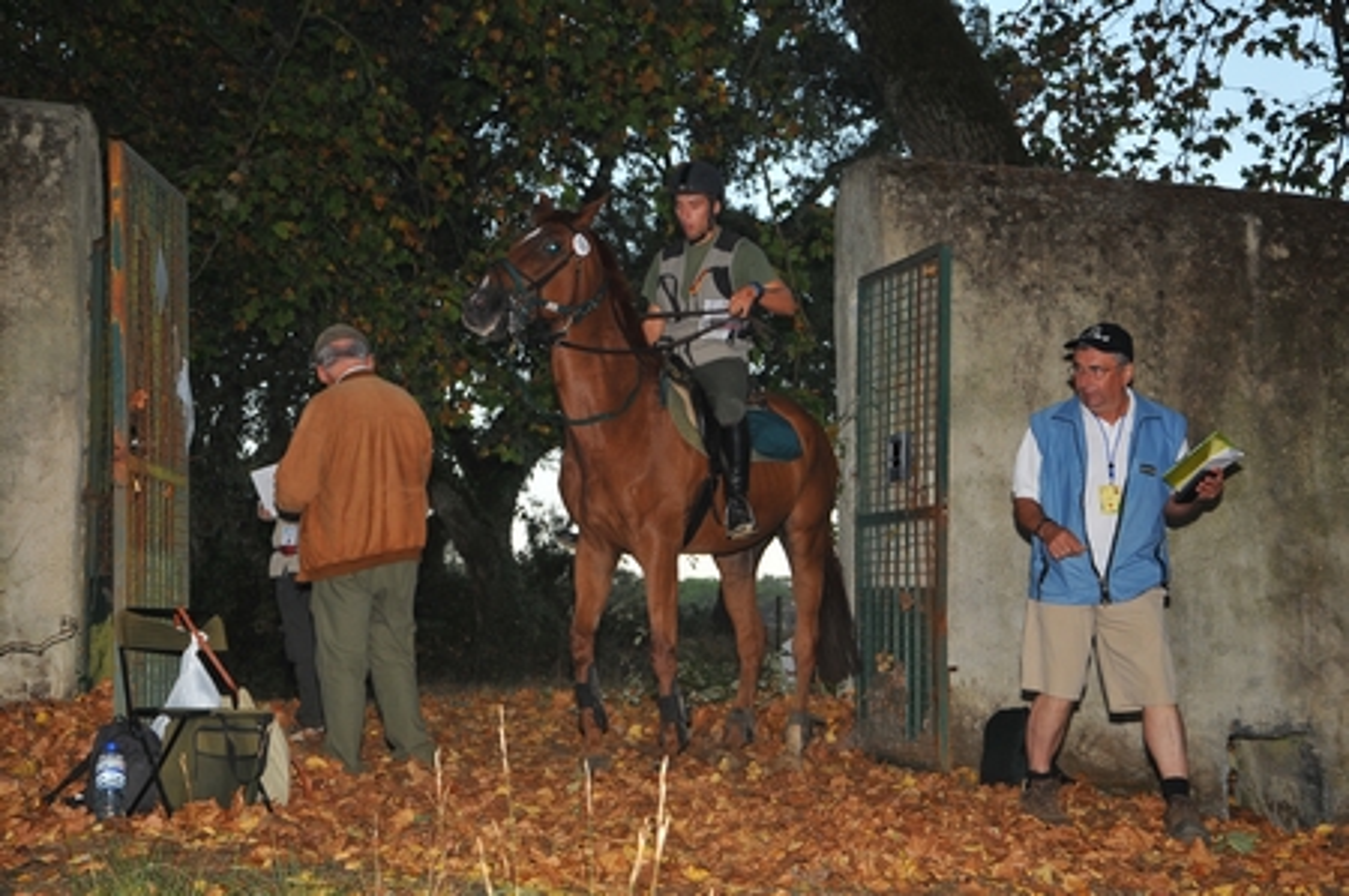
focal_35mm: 72
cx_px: 674
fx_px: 2695
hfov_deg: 28.1
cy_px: 448
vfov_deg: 18.9
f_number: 5
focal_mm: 48
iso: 320
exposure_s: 1/250
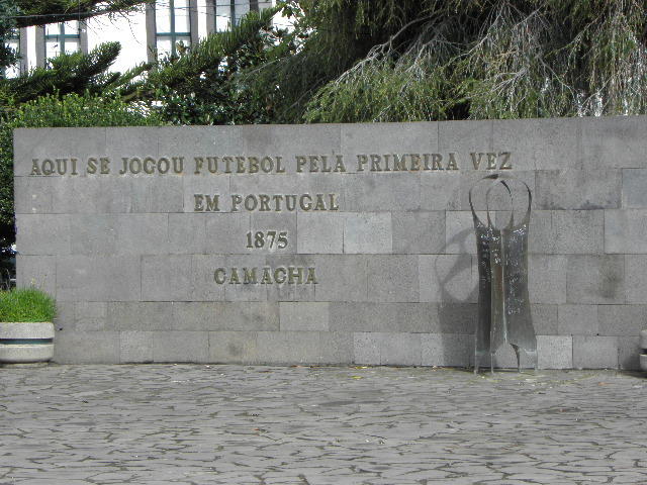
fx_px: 3215
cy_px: 242
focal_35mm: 172
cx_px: 324
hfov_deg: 11.5
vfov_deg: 8.6
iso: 64
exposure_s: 1/250
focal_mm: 30.67
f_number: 4.5
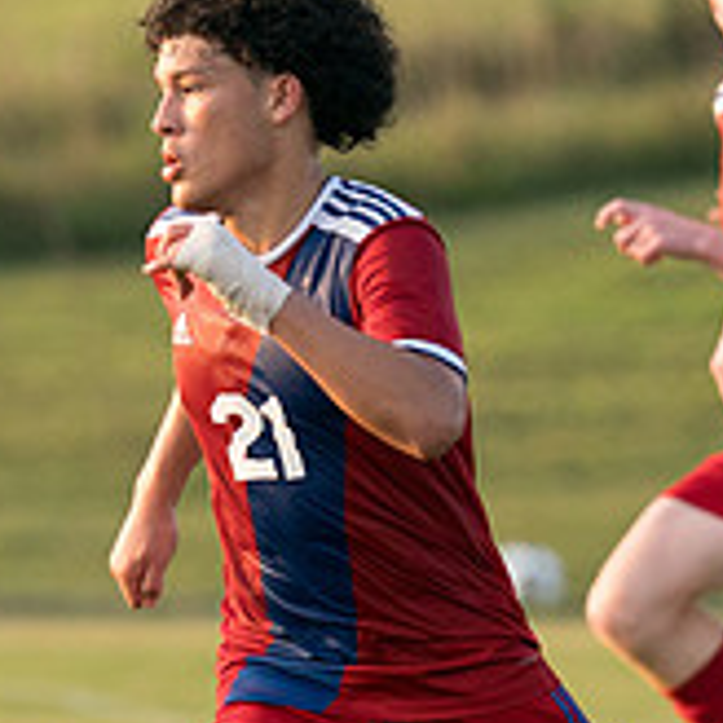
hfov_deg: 1.9
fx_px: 21574
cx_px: 309
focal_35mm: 913
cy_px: 505
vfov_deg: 1.9
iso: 500
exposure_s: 1/1250
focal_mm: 171
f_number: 2.8
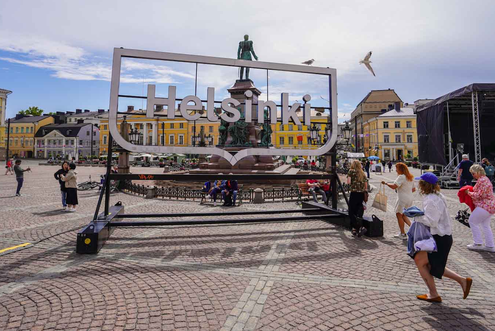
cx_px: 250
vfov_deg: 64.2
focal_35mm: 19
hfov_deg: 86.9
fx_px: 261
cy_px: 137
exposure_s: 1/1000
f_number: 5
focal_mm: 16
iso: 100
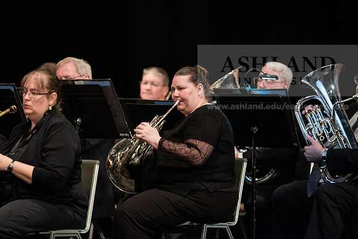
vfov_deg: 4.6
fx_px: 2984
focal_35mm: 300
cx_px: 179
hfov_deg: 6.9
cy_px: 120
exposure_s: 1/320
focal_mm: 300
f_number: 2.8
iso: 3200
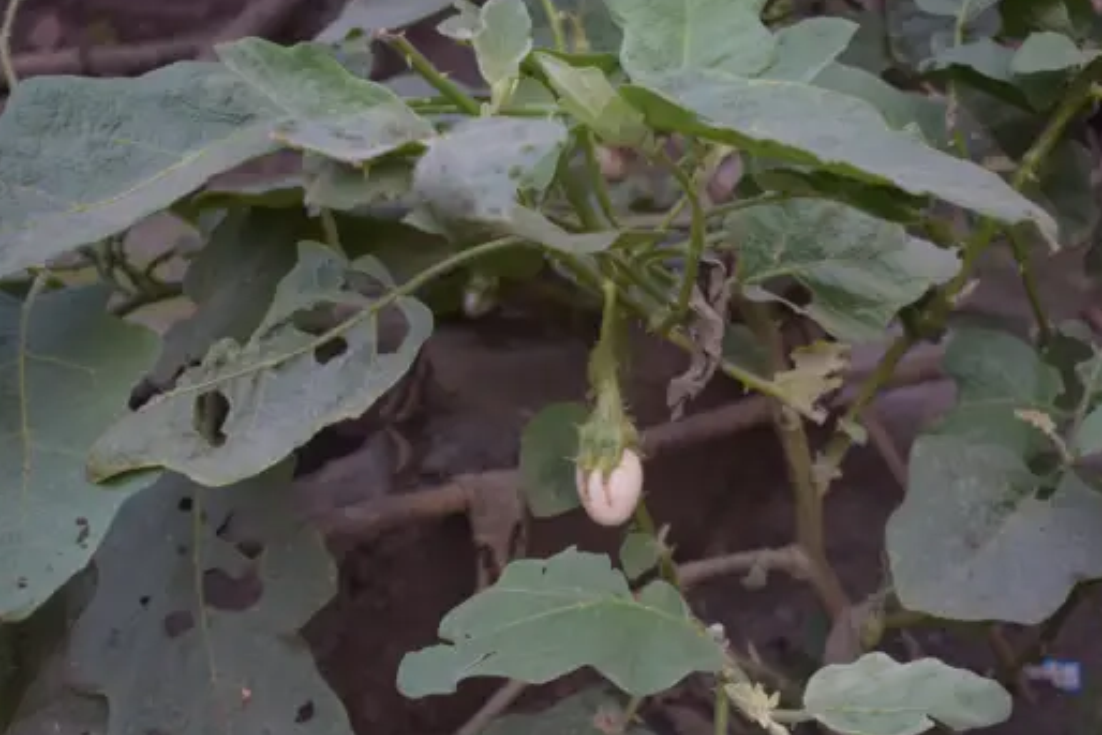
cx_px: 585
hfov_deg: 35.6
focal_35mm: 56
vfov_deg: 24.2
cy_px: 414
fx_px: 1715
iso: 360
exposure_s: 1/60
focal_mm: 32
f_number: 4.5
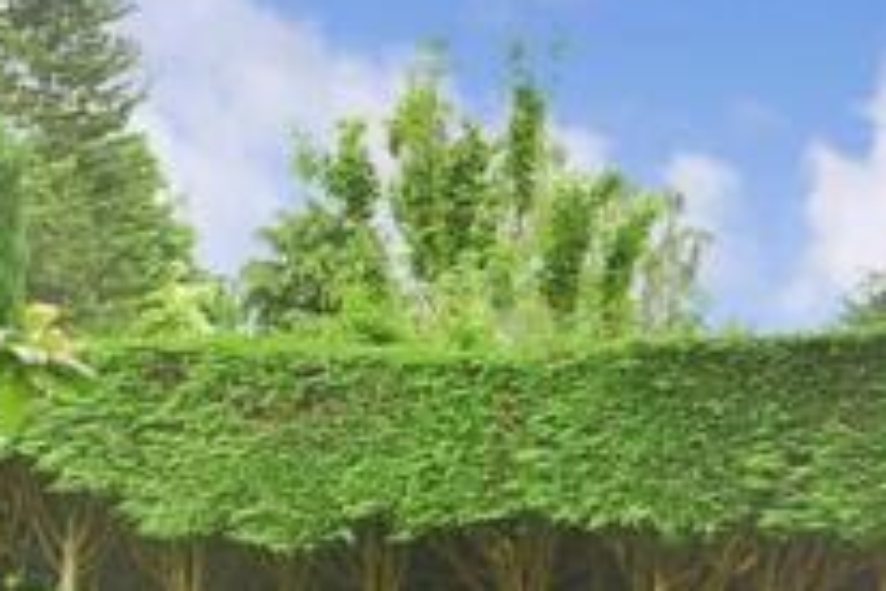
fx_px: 2338
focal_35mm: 95
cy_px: 683
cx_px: 39
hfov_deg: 20.9
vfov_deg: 14.0
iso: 200
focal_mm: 20
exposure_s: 1/60
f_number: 7.1
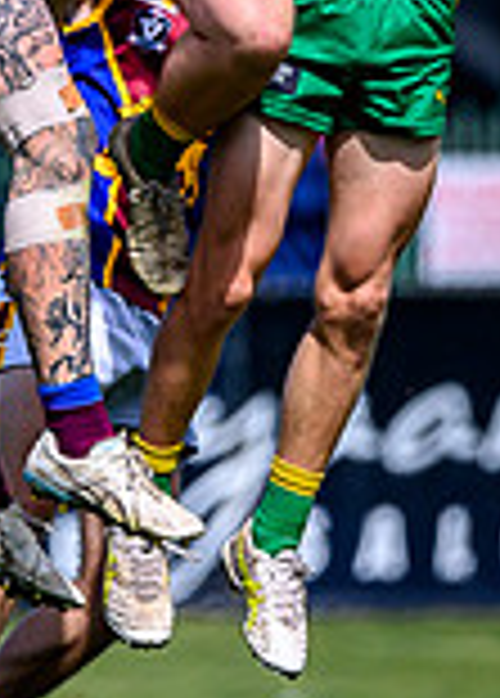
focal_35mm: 2630
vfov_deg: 0.8
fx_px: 52197
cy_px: -91
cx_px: 14
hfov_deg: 0.5
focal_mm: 500
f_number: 4
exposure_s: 1/2000
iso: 125
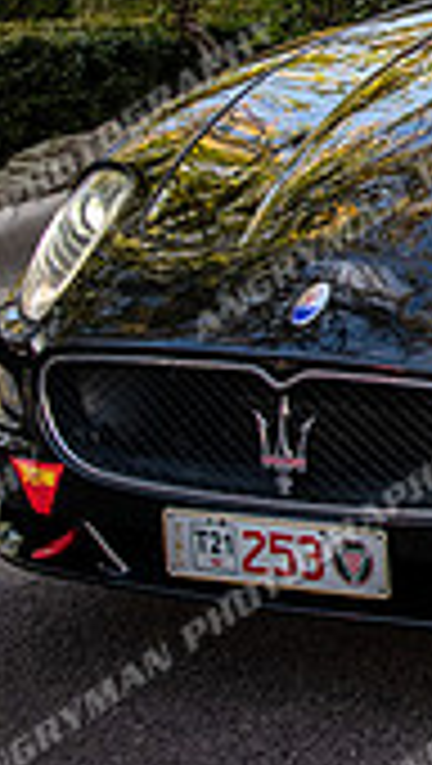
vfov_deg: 12.9
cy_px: -56
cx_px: 1156
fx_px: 3330
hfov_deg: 6.9
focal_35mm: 164
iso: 500
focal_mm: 46
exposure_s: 1/400
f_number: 5.6
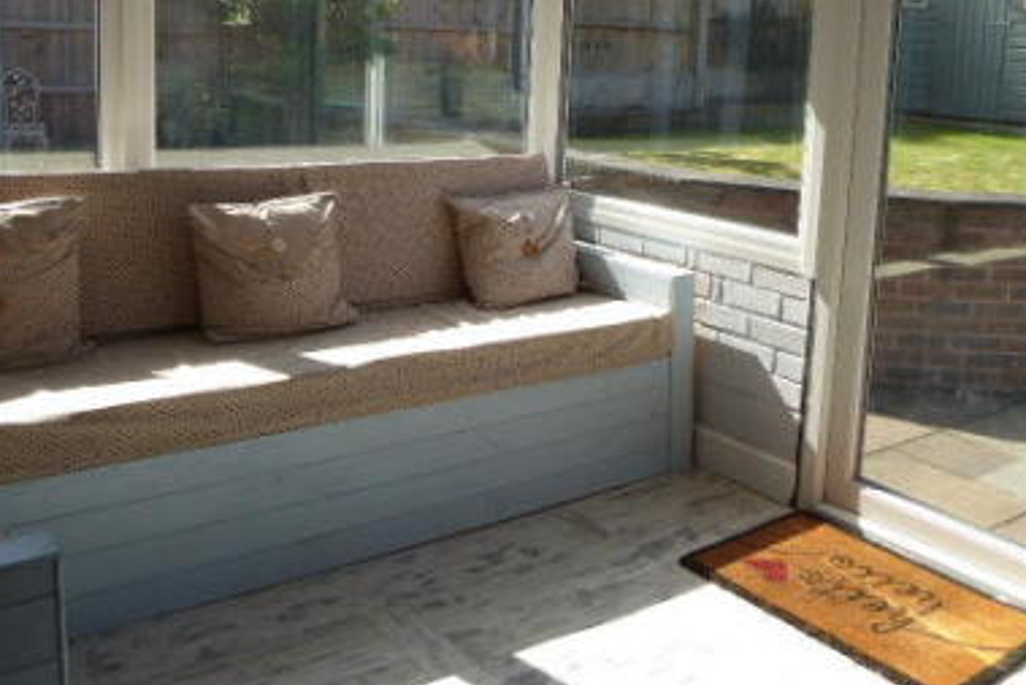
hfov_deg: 48.0
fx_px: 1140
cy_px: 202
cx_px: 638
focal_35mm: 40
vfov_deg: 33.0
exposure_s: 1/320
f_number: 3.3
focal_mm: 4.3
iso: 80
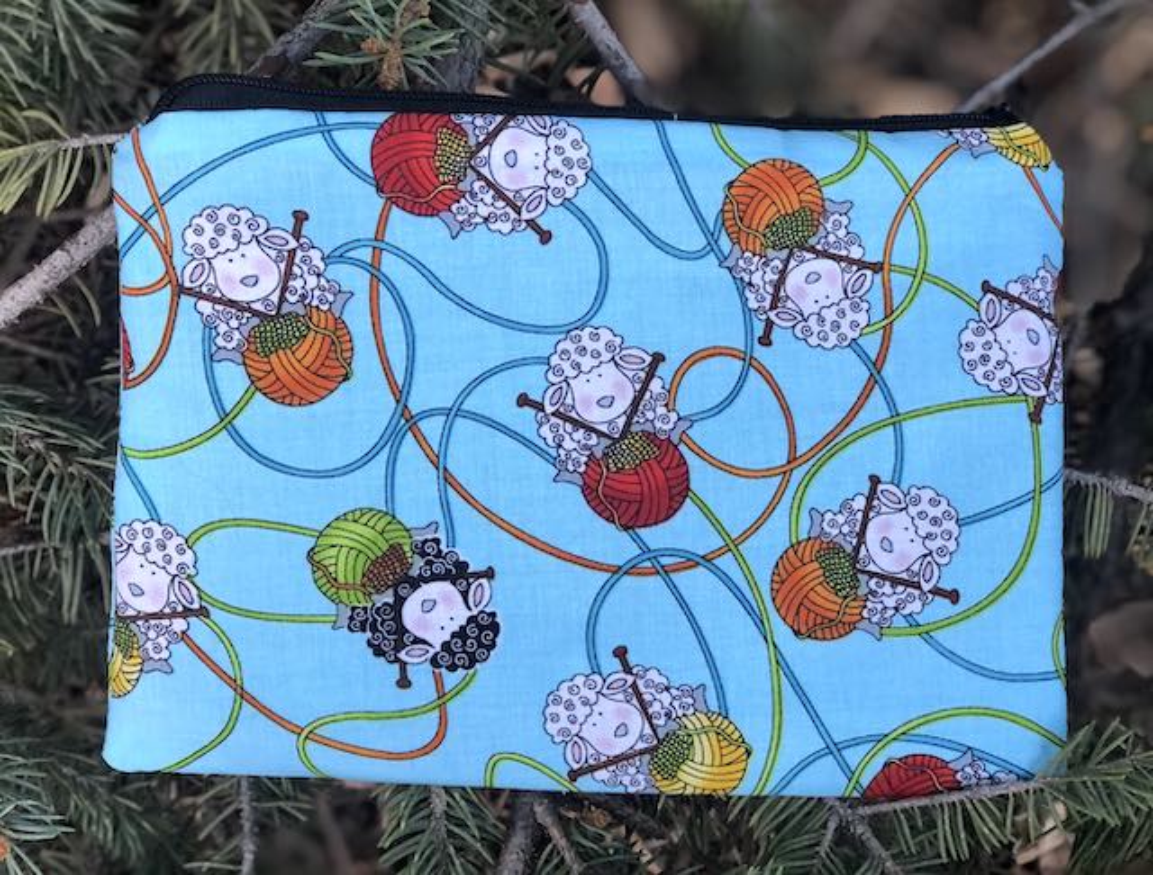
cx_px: 576
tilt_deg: -72.8
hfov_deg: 33.6
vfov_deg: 25.9
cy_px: 438
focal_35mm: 57
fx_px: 1907
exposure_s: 1/30
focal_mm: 6.6
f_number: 2.8
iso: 64
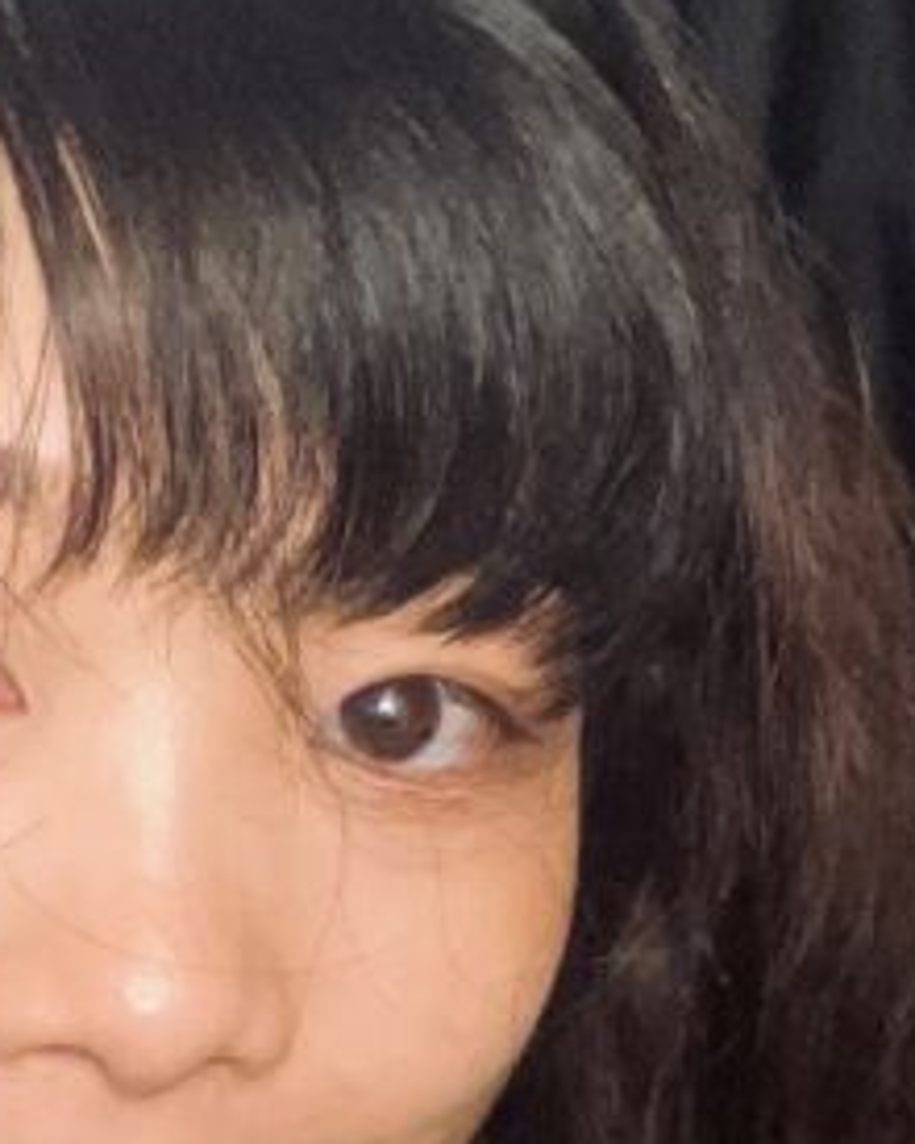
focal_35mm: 109
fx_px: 3690
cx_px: 208
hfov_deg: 14.1
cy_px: 982
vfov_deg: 17.4
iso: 400
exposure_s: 1/38
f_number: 2.2
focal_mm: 2.71
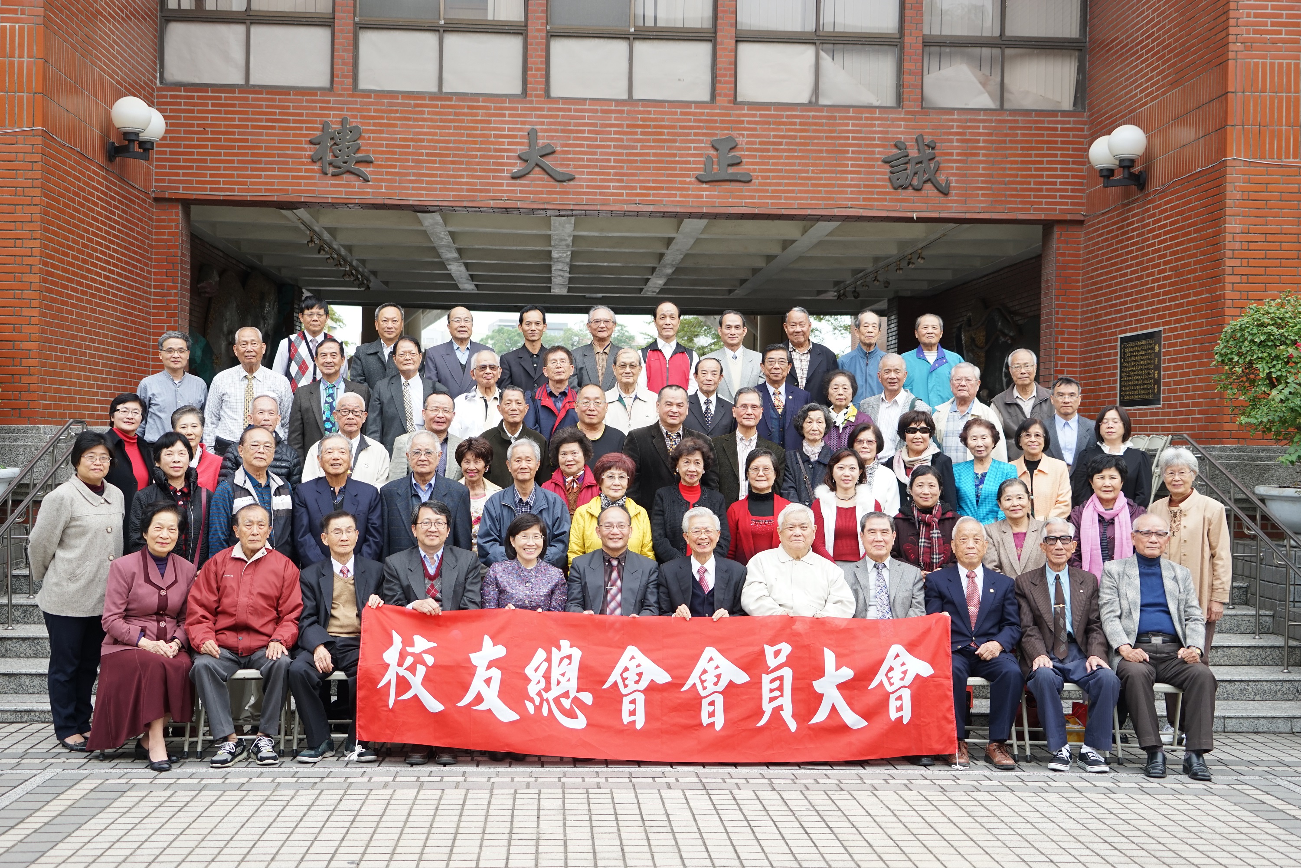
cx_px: 650
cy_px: 434
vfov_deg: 32.6
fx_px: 1482
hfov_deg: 47.4
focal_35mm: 41
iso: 250
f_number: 4.5
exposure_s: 1/60
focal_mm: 41
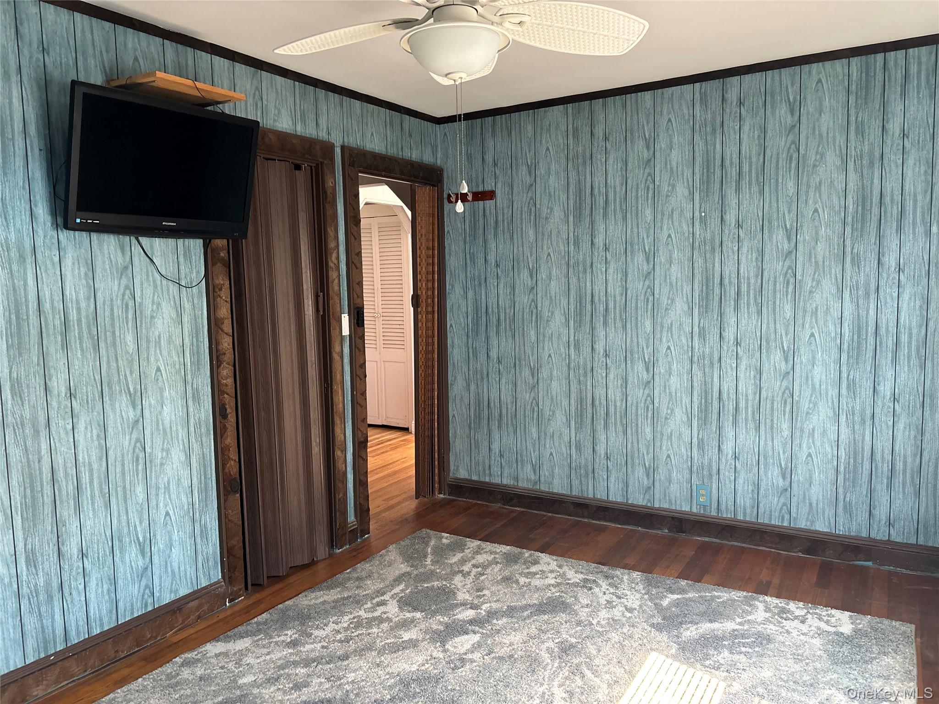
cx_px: 470
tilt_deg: -5.4
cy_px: 352
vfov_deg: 53.1
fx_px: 705
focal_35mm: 26
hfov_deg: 67.3
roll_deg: +1.0
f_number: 1.6
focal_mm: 5.96
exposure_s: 1/60
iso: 320
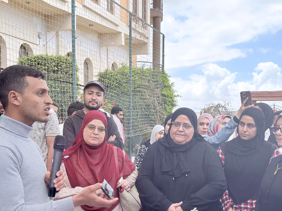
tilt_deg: -1.4
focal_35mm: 54
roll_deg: -0.9
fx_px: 440
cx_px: 171
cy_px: 146
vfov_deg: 26.8
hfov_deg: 35.4
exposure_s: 1/1353
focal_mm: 6.76
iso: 80
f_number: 1.78
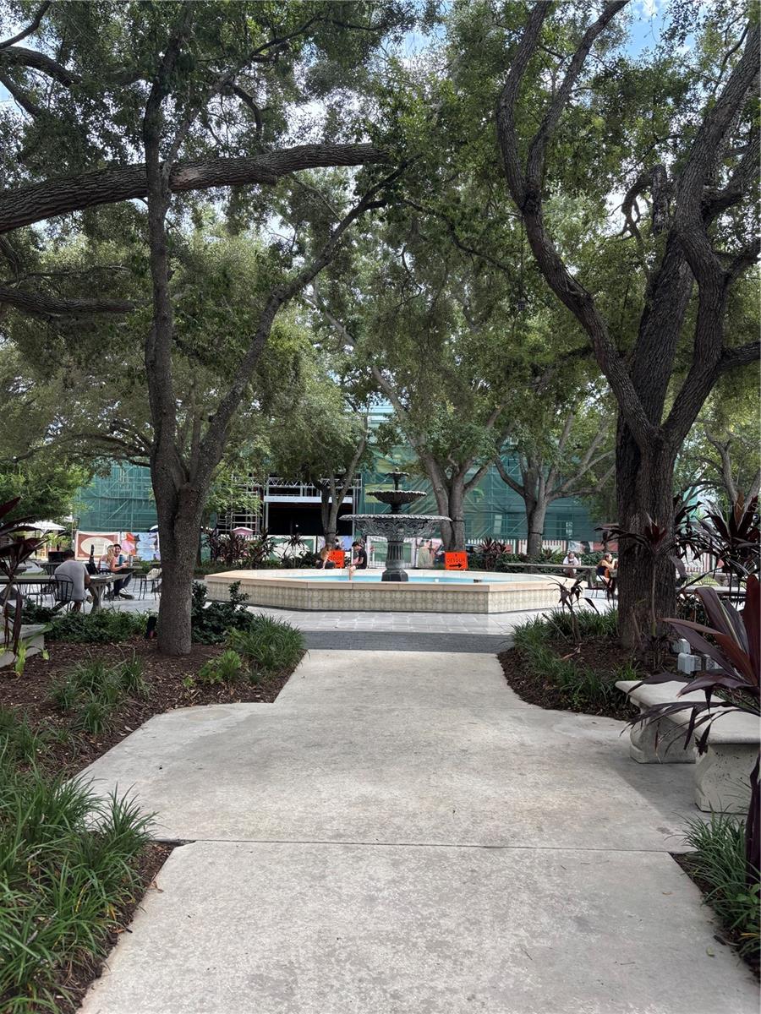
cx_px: 380
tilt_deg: +3.9
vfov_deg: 67.3
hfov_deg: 53.1
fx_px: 762
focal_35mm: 26
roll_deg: -2.8
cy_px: 507
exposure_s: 1/615
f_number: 1.6
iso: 50
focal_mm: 5.96
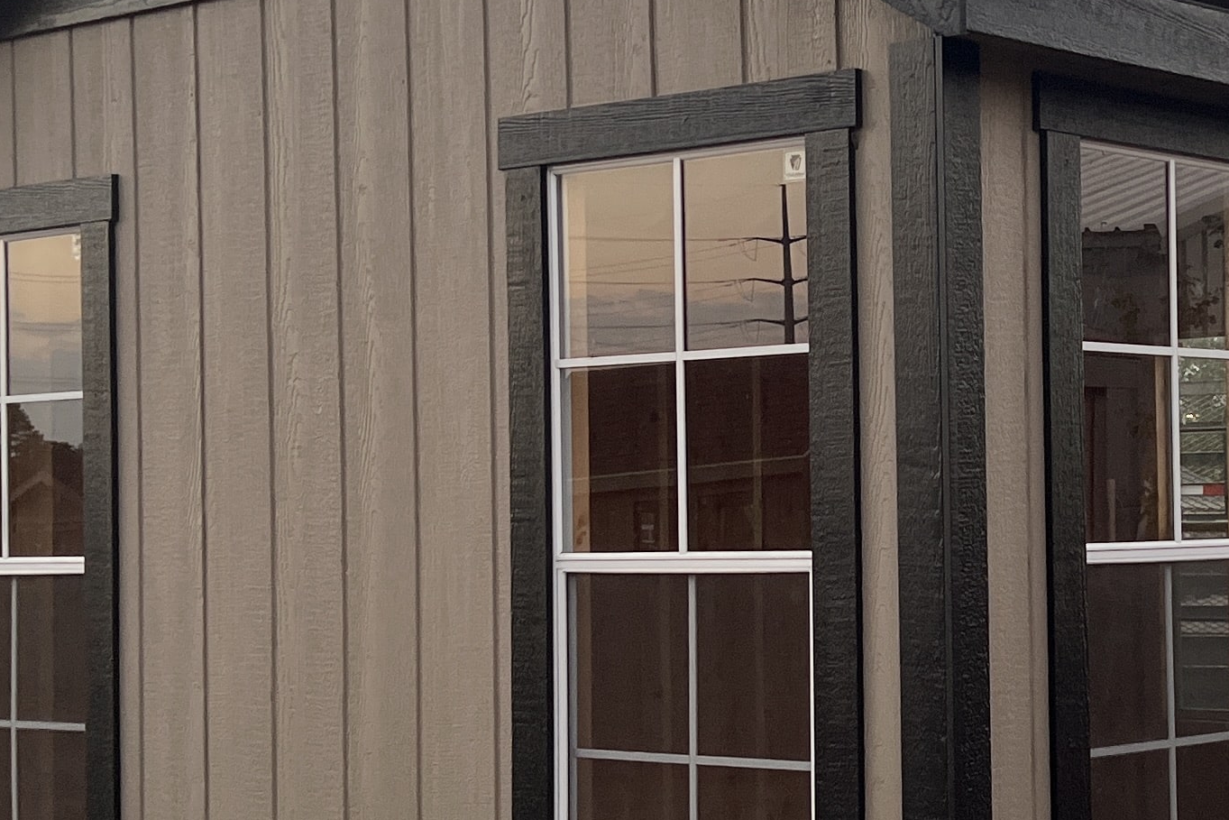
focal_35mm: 80
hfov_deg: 25.0
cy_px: 428
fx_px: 2731
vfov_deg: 17.1
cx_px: 958
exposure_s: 1/60
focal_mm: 5.7
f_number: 1.5
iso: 64
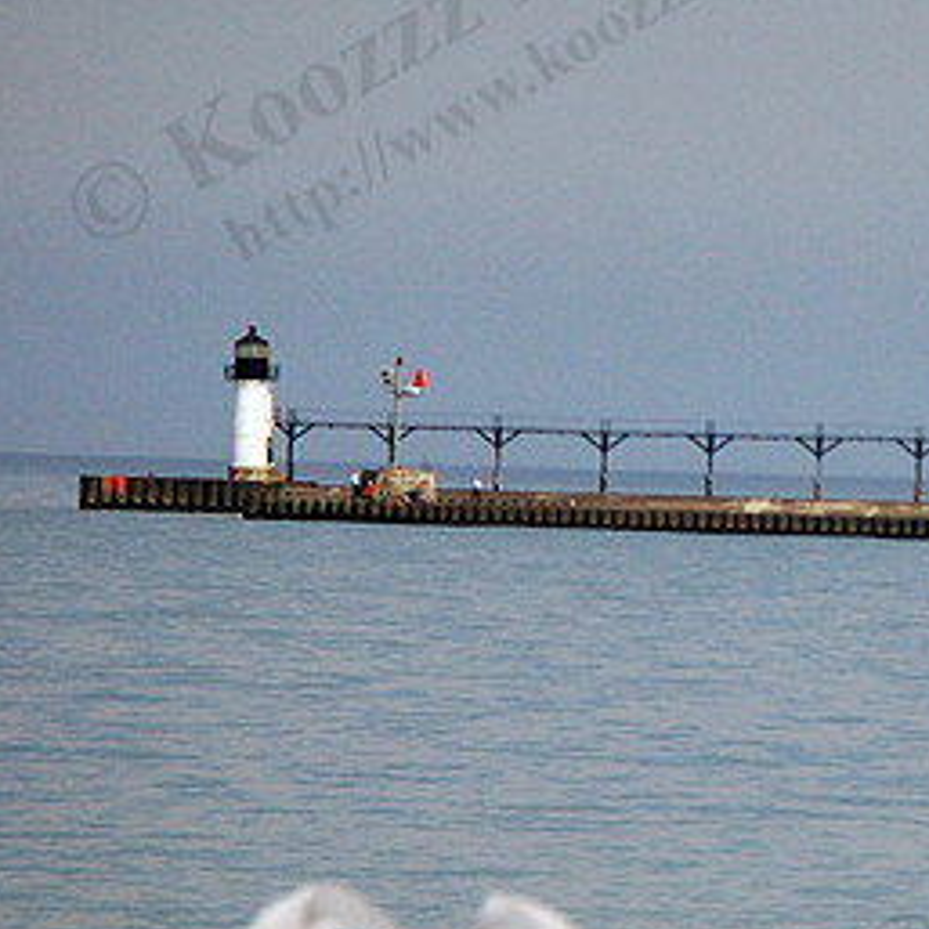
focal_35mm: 416
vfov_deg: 4.2
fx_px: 12630
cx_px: 864
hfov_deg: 4.2
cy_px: 432
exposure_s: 1/500
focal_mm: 145
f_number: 5.3
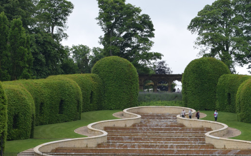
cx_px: 136
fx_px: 827
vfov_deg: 10.8
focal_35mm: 121
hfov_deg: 17.3
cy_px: 108
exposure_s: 1/250
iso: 280
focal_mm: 40
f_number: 8
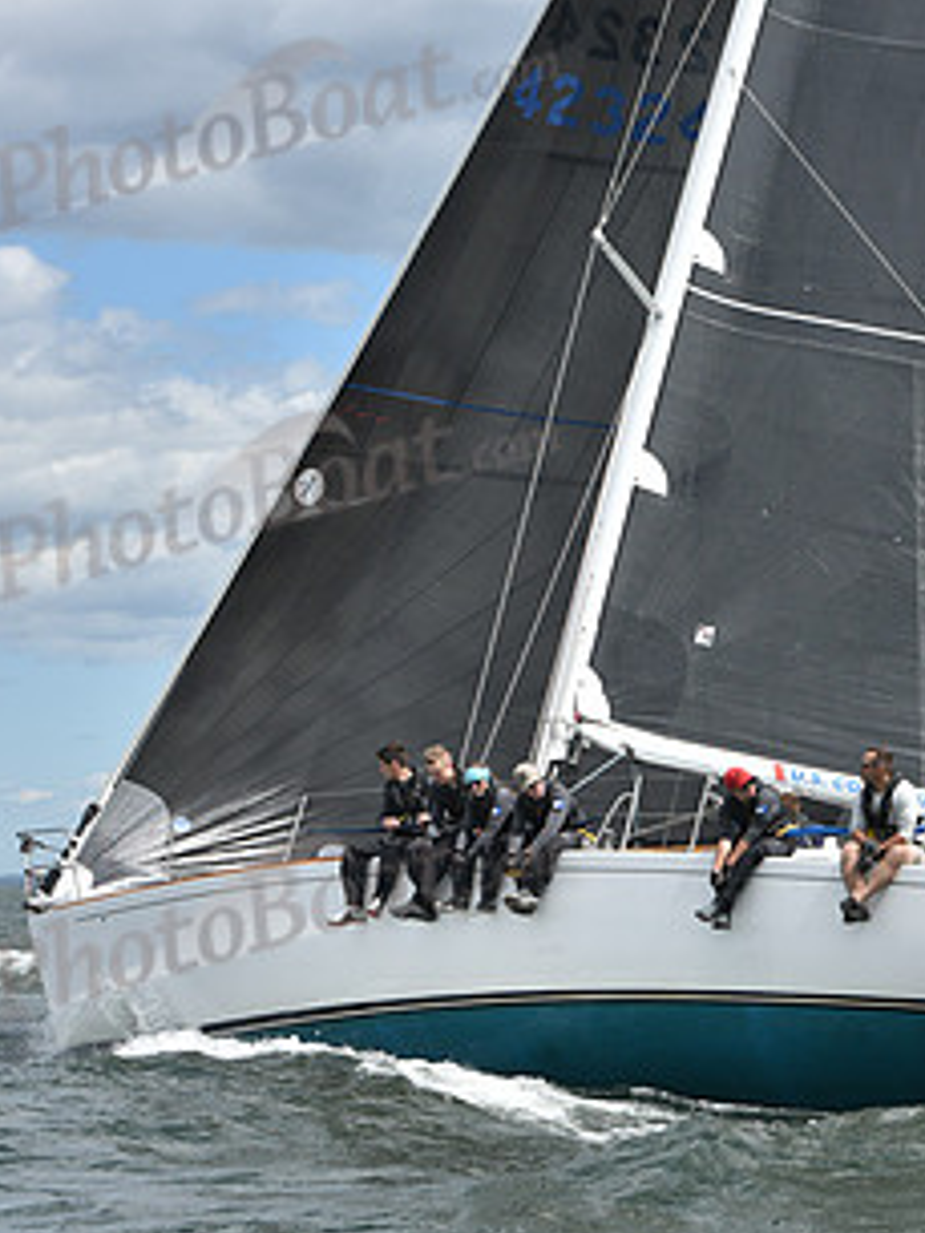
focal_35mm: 137
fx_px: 4878
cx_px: 772
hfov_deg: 10.8
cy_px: 649
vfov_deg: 14.4
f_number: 8
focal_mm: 75
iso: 320
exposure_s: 1/1250
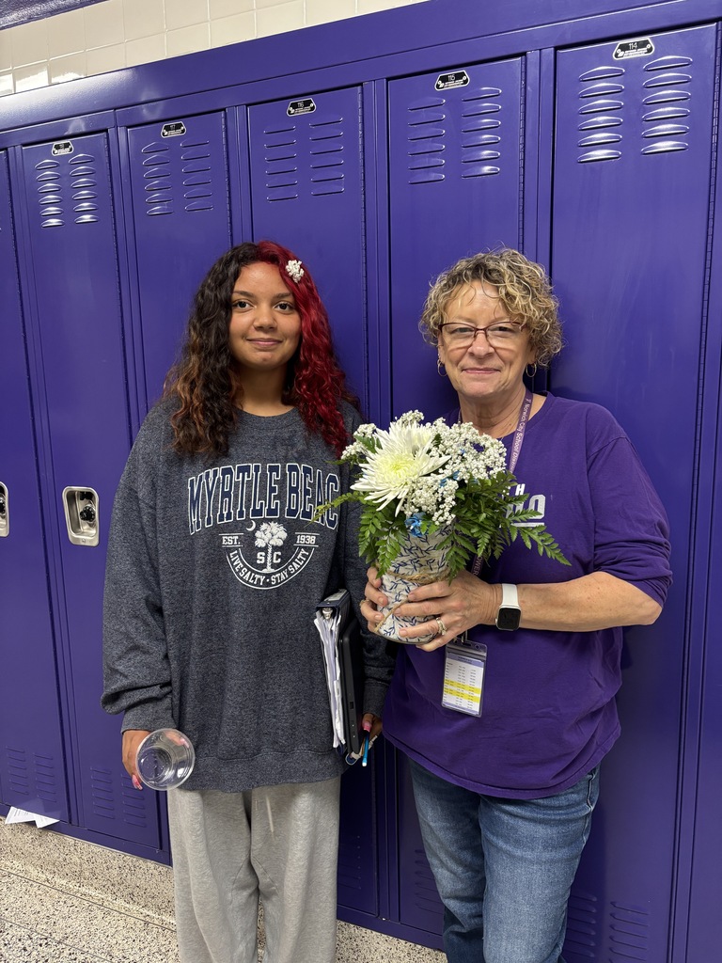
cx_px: 361
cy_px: 482
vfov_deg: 67.3
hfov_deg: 53.1
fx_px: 723
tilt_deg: -9.6
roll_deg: +0.7
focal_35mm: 26
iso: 200
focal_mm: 5.96
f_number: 1.6
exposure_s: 1/59
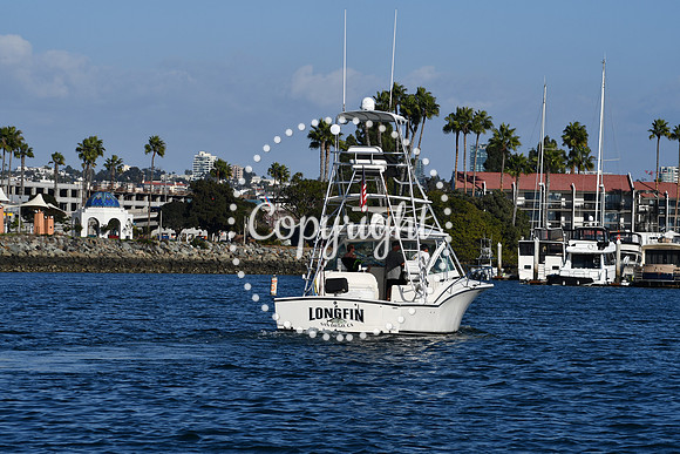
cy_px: 227
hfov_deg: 12.2
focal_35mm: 168
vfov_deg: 8.2
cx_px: 340
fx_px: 3174
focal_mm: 112
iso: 100
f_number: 9
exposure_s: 1/640
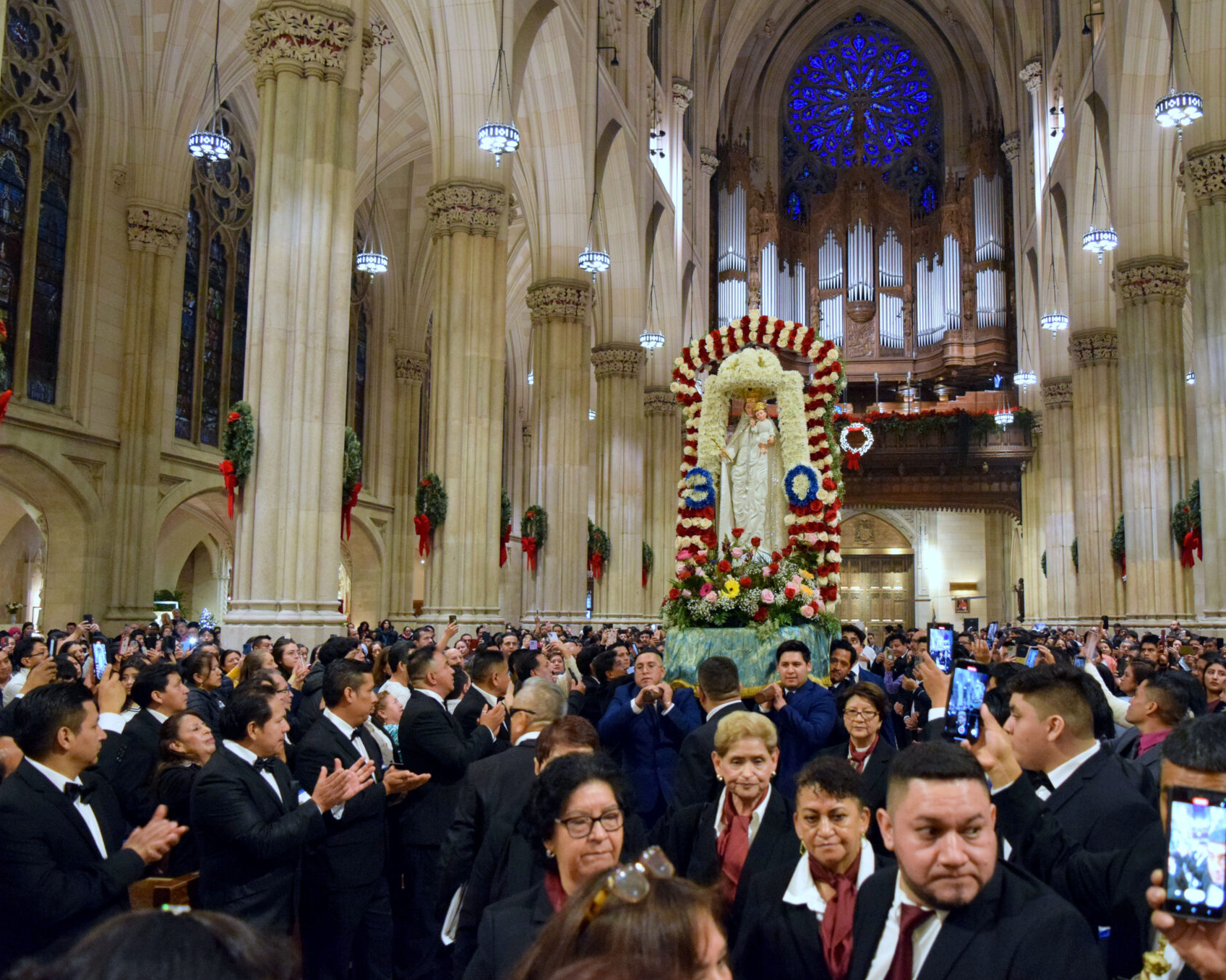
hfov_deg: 52.7
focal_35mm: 34
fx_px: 1234
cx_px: 702
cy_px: 489
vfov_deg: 43.4
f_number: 3.5
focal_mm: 20
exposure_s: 1/60
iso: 2200
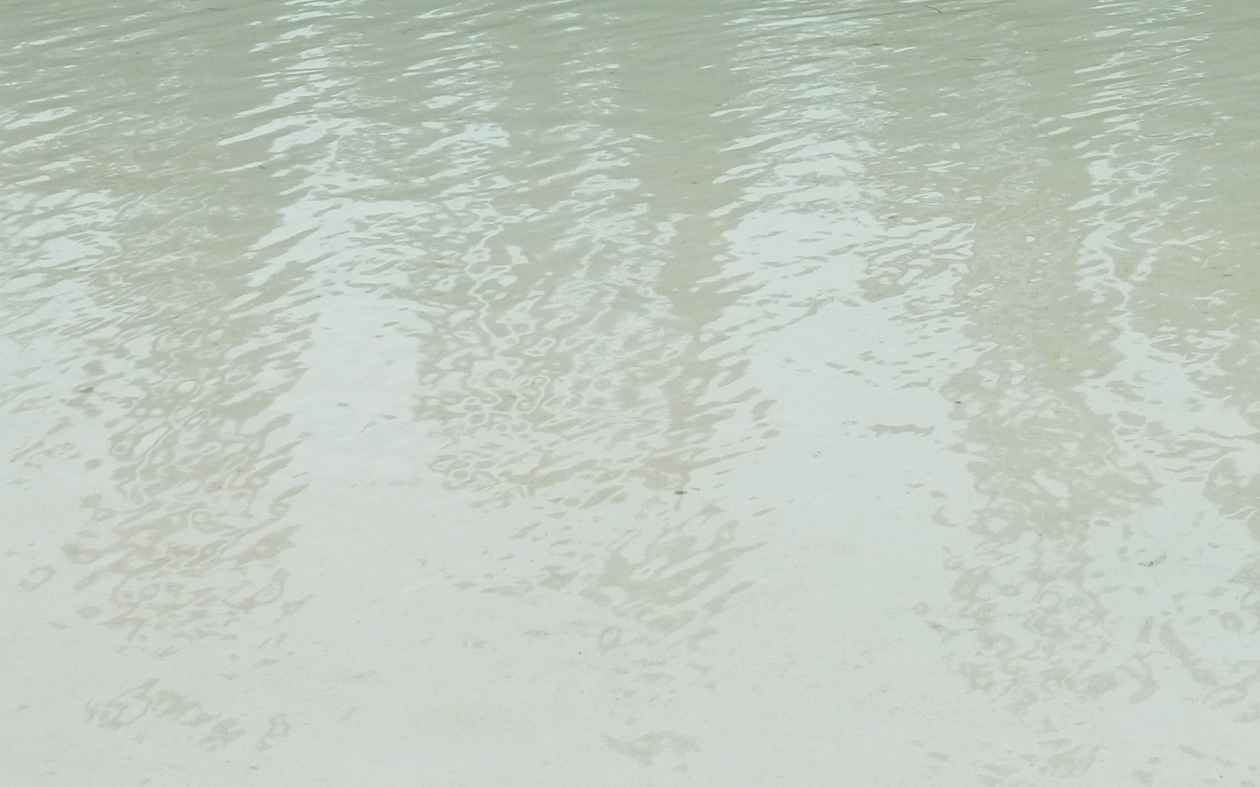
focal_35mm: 106
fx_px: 3640
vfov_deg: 12.1
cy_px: -167
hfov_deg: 19.4
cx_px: 1013
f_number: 4
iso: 125
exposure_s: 1/100
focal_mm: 7.9
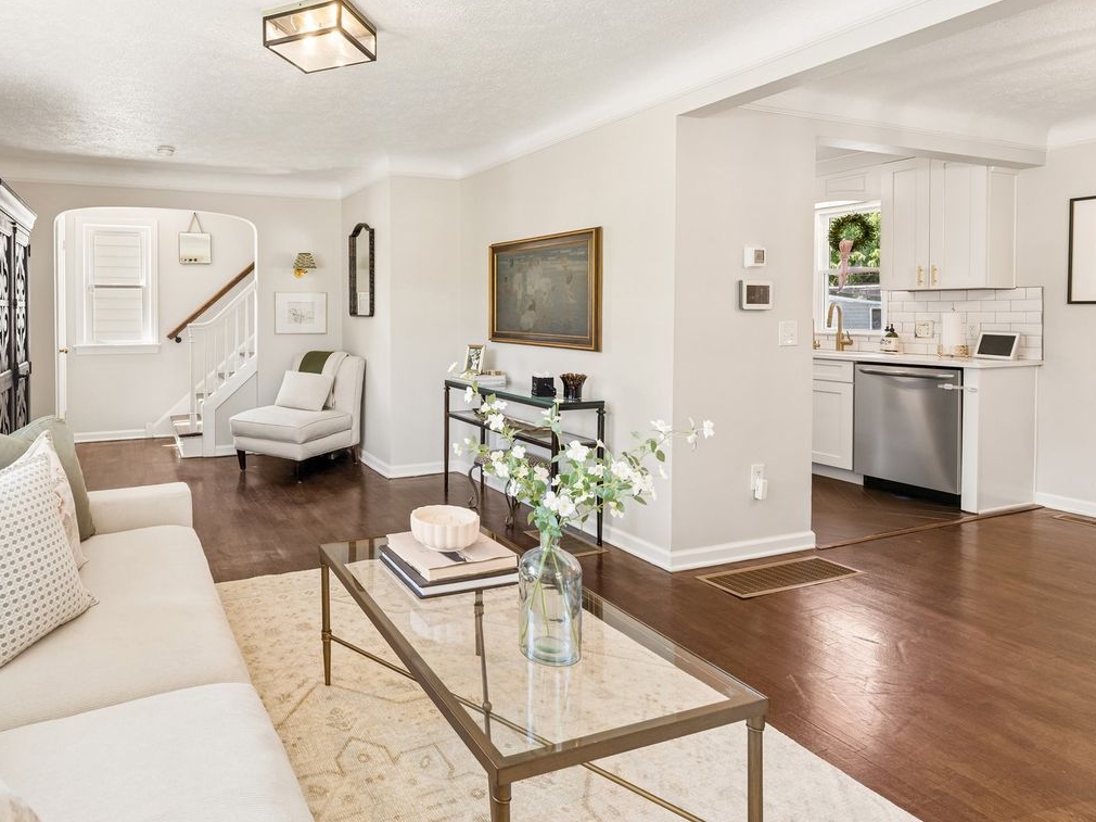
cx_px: 358
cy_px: 323
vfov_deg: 65.2
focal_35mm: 20
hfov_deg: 78.9
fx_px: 633
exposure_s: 1/15
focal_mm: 14
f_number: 8
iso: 200
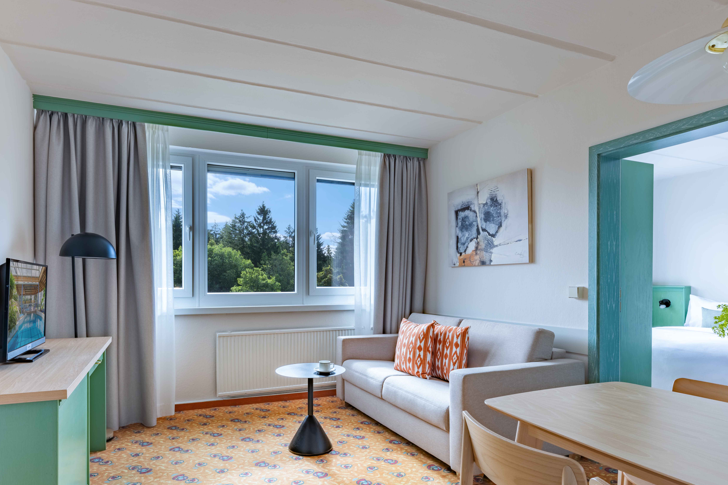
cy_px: 281
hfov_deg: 78.5
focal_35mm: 22
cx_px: 349
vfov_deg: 57.0
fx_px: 445
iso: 64
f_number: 13
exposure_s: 1/160
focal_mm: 18
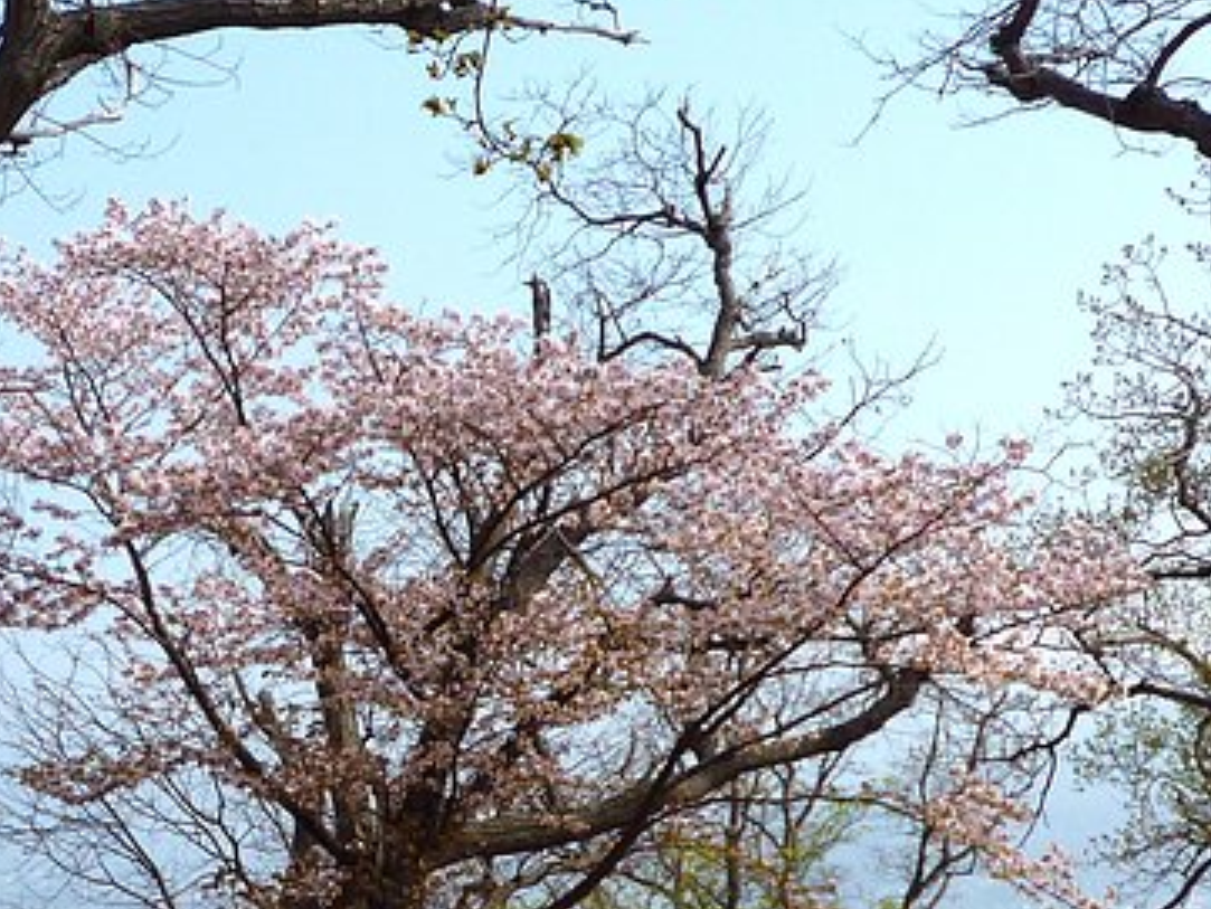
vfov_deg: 17.0
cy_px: 886
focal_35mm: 85
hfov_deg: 22.9
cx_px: 356
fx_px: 2975
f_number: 4
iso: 80
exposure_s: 1/640
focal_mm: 5.3
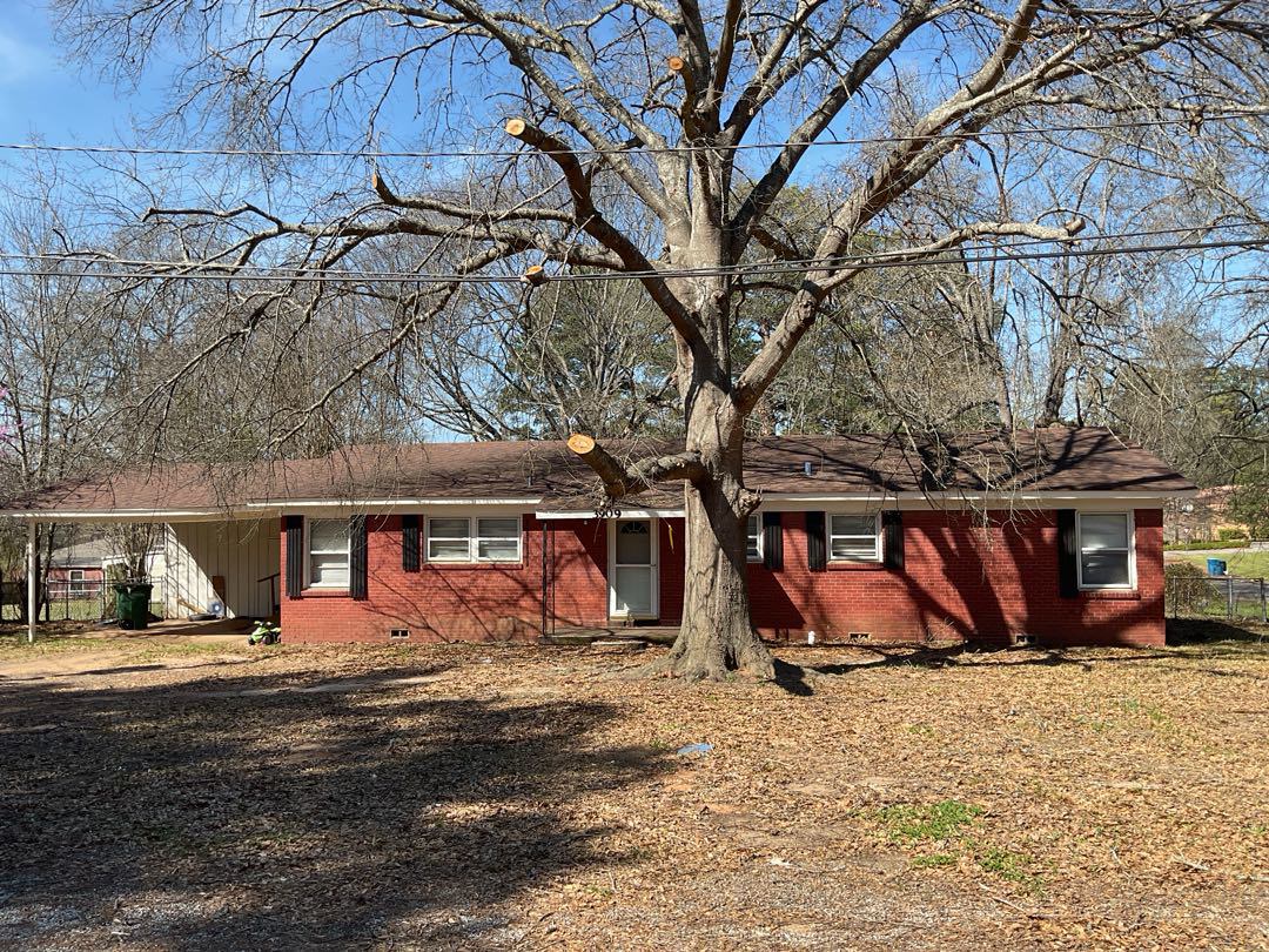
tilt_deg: +2.4
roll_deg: +1.1
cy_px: 476
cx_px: 634
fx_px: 1063
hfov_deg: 61.7
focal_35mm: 29
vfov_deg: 48.2
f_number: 1.8
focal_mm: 3
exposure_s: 1/1035
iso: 16
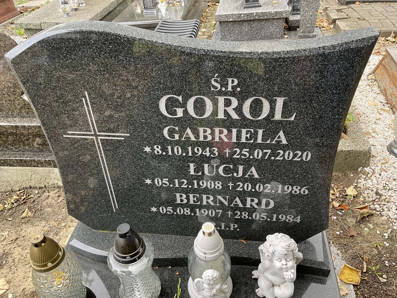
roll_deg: +3.9
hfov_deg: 61.7
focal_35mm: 29
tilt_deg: -37.0
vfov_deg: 48.2
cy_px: 149
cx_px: 198
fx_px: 333
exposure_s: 1/122
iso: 40
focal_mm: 3
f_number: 1.8
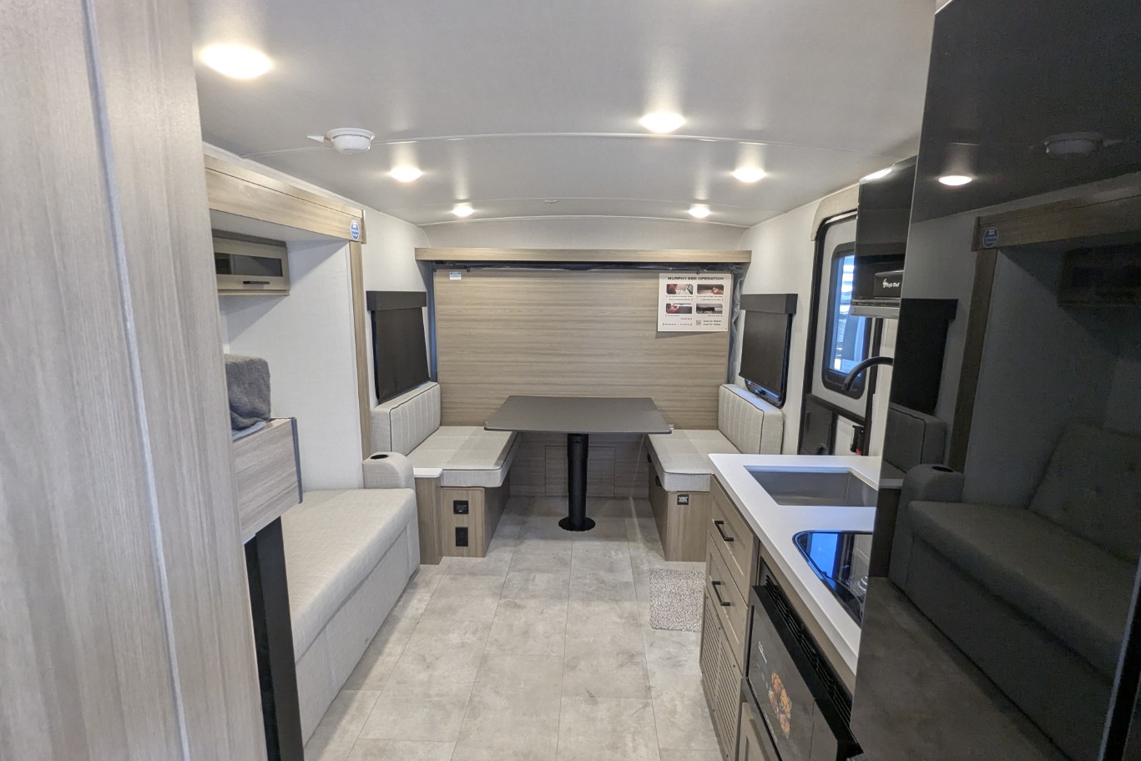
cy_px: 396
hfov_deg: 93.3
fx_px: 539
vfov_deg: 70.4
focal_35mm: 17
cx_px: 575
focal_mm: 2.35
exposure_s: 1/51.8
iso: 148
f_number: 2.2
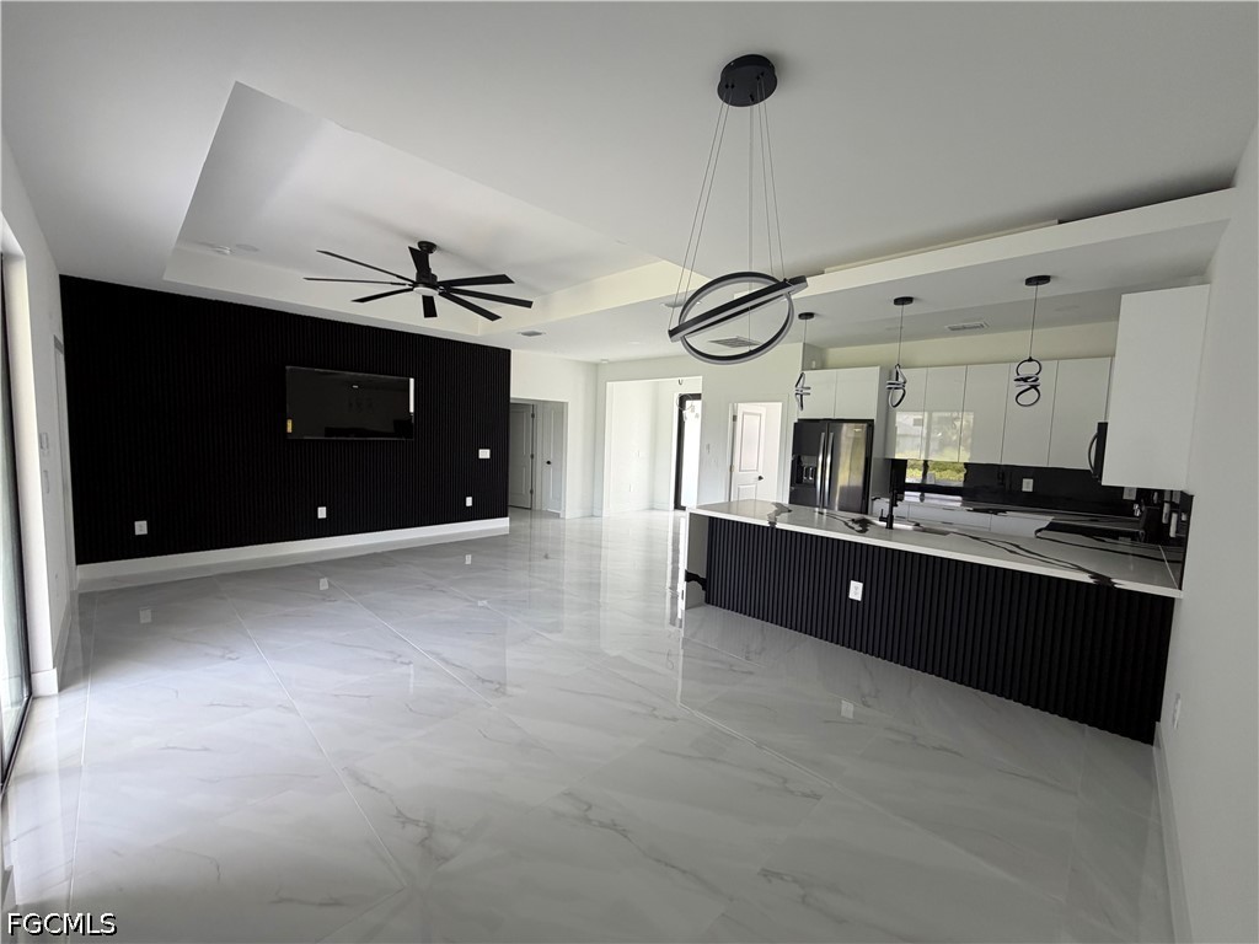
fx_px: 509
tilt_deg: -4.6
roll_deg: -2.8
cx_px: 630
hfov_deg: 102.1
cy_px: 472
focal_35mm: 14
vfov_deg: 85.7
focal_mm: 2.22
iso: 125
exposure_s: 1/121
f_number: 2.2
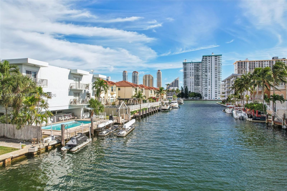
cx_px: 144
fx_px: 175
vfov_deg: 57.2
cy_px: 96
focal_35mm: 22
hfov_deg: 78.6
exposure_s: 1/500
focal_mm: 8.4
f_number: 2.8
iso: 100
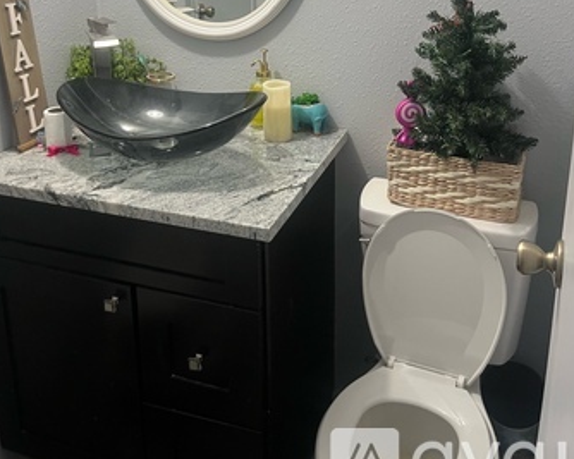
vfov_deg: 37.2
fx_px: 645
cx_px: 286
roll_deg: +0.9
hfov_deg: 48.0
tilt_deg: -15.0
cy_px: 67
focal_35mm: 38
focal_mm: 5.1
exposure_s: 1/60
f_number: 1.6
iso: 160
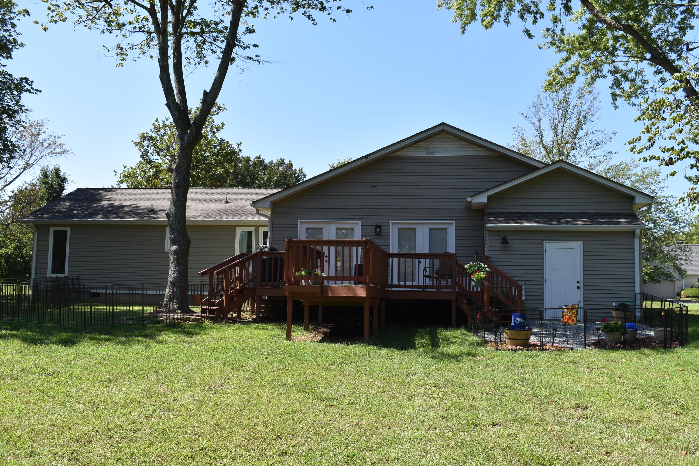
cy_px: 233
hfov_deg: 53.1
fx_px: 699
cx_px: 350
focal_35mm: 36
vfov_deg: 36.9
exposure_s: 1/200
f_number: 8
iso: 100
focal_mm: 24
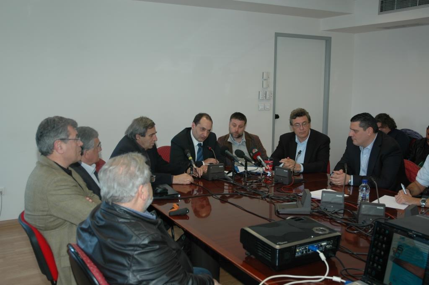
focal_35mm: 38
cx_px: 214
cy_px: 142
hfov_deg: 51.3
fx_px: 447
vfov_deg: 35.4
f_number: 4
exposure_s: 1/60
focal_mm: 25
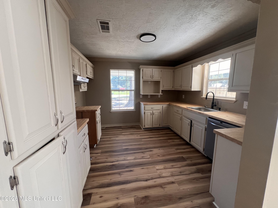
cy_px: 104
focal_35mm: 13
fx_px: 104
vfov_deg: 89.9
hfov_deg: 106.2
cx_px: 139
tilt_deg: -7.9
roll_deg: -0.1
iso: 160
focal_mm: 1.57
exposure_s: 1/99
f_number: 1.8
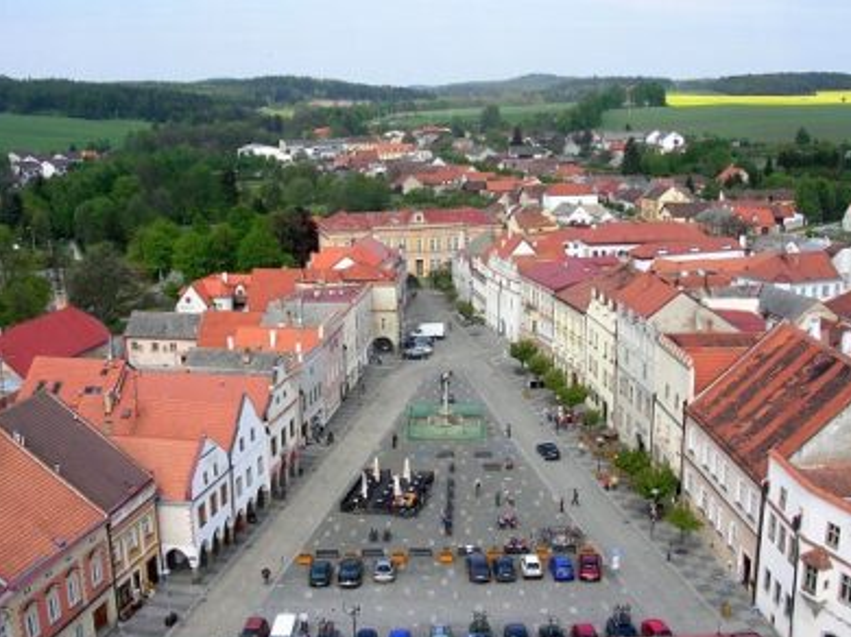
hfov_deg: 47.9
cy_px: 325
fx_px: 958
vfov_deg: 36.8
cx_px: 434
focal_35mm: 39
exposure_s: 1/174
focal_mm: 5.8
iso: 50
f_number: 5.6
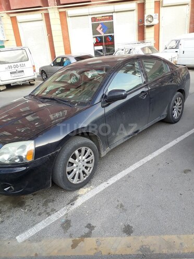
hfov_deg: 51.4
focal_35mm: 27
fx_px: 202
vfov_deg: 65.3
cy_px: 130
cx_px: 97
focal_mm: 3.6
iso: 40
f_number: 1.9
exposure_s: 1/121
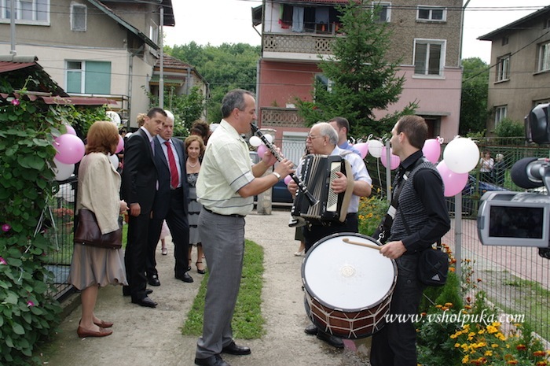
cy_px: 183
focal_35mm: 36
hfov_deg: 53.2
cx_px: 275
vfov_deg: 36.8
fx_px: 549
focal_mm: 24
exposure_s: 1/125
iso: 400
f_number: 9.5
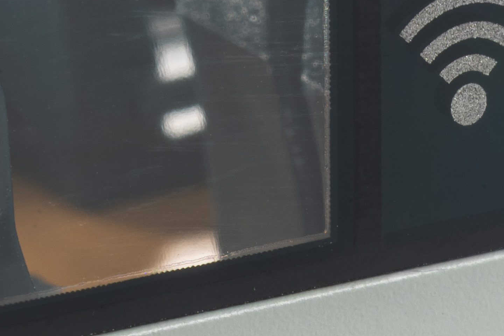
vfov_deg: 3.1
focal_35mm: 441
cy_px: 208
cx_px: 557
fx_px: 6174
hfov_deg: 4.7
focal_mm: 105
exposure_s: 4
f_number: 29
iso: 125
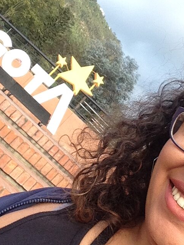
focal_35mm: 66
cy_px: 88
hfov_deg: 22.1
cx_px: 128
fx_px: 468
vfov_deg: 29.2
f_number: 2.4
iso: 80
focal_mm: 2.15
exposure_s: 1/120
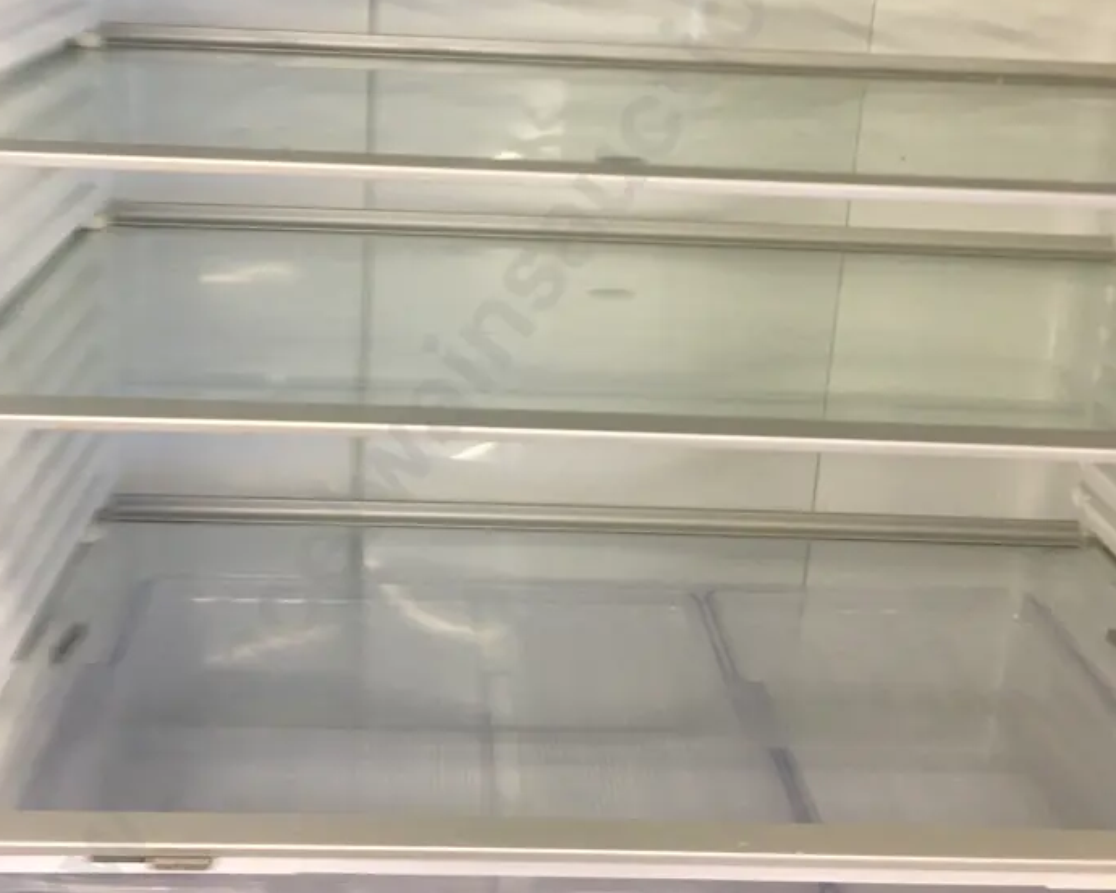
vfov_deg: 35.3
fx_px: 1387
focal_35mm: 42
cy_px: 298
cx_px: 521
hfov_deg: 43.8
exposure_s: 1/17
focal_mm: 4.15
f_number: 2.2
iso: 32
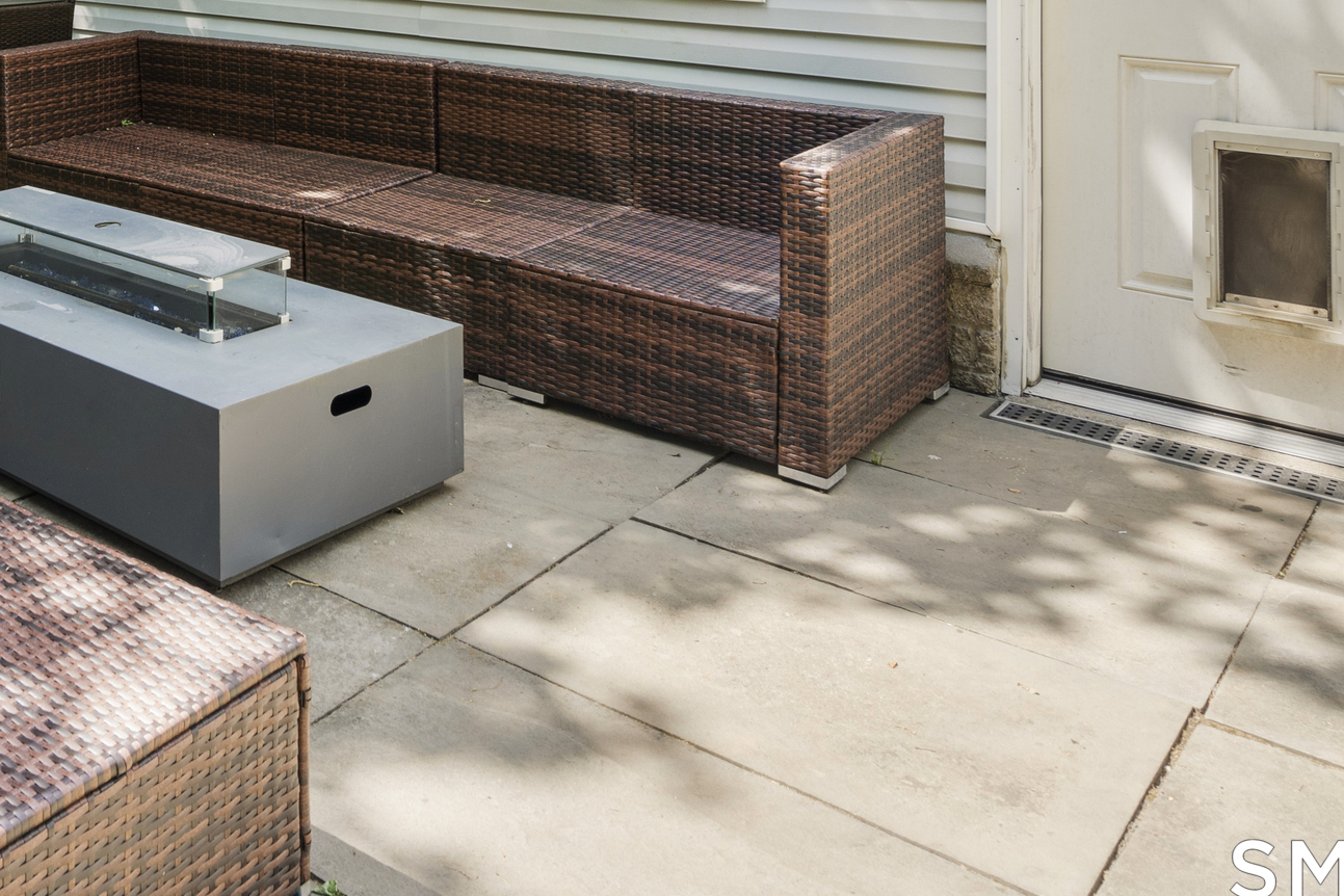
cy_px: -140
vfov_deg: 30.5
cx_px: 109
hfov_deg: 45.4
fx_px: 1419
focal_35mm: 38
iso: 200
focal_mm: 16
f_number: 9
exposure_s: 1/5
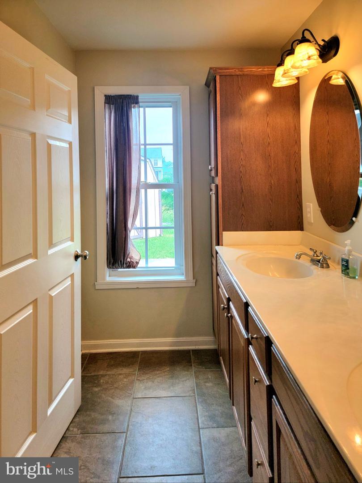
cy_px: 242
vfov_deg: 71.6
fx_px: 335
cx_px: 181
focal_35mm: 24
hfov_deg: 56.8
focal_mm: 6.7
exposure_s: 1/120
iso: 40
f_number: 1.8
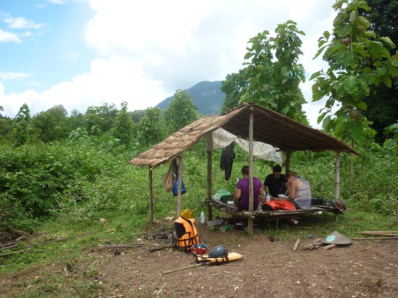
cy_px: 149
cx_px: 199
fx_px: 379
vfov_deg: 42.9
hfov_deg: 55.4
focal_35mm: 33
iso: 80
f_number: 2.8
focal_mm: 5.5
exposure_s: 1/800
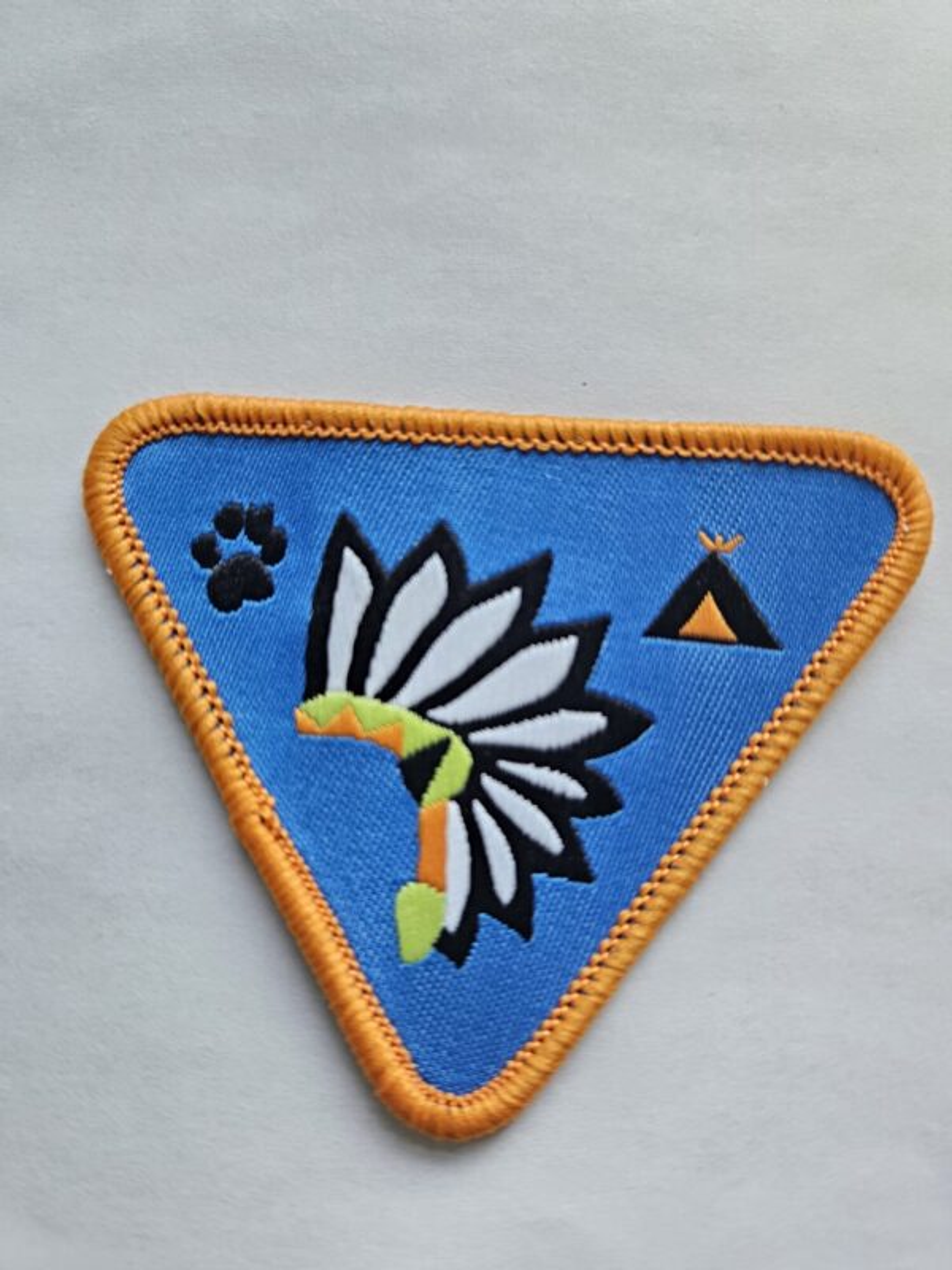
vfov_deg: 73.9
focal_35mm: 23
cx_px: 476
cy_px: 635
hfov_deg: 58.9
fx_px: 843
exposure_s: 1/120
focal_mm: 5.4
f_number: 1.8
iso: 250
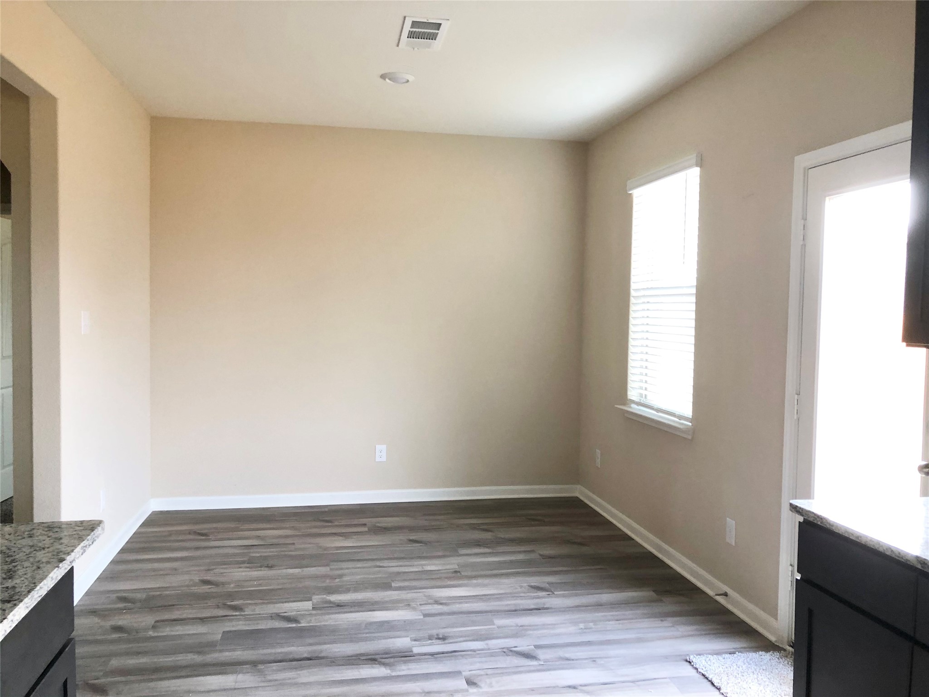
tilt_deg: -3.1
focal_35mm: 28
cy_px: 348
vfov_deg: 49.7
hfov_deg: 63.4
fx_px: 751
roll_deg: +0.3
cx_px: 464
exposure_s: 1/20
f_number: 1.8
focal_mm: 3.99
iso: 40
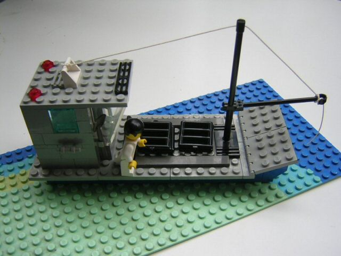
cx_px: 170
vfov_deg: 39.7
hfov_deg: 51.4
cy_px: 128
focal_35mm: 36
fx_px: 355
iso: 100
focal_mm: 4.7
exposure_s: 1/67.6
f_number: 2.6
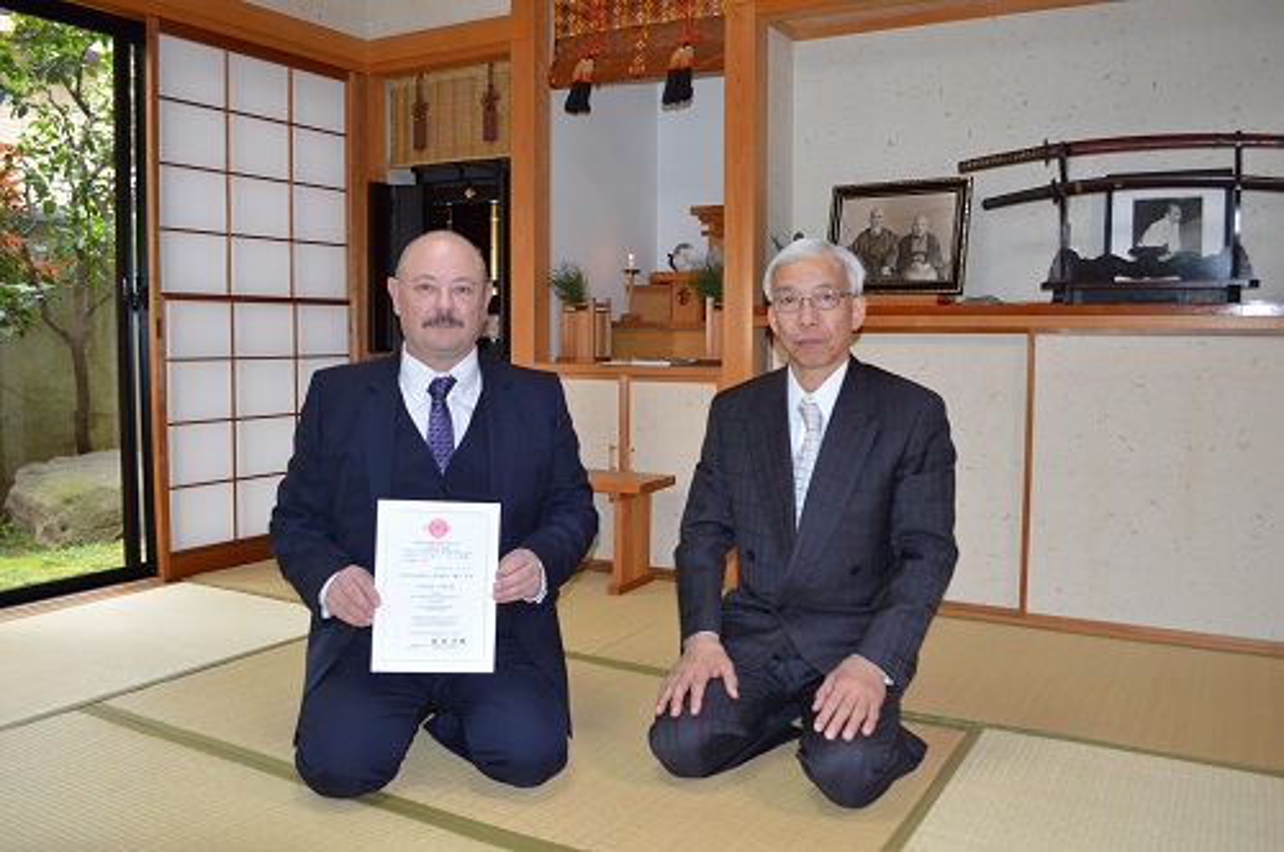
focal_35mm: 30
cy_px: 426
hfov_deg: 62.0
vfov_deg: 43.5
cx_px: 642
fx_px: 1069
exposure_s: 1/80
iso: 400
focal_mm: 20
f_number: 4
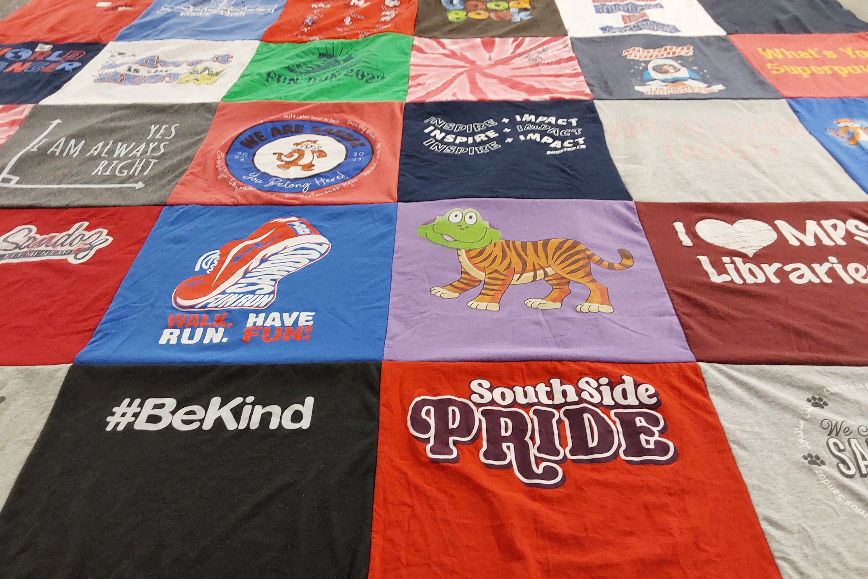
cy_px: 316
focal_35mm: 30
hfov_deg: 61.9
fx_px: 723
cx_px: 427
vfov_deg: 43.6
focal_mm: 2.91
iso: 160
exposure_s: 1/50
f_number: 1.9
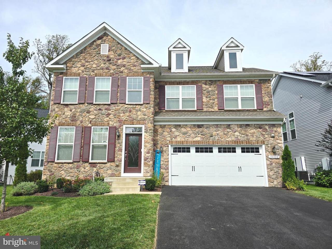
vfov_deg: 58.9
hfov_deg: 73.9
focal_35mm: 23
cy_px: 124
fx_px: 221
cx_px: 166
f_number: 1.7
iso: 12
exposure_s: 1/1000
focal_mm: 6.3
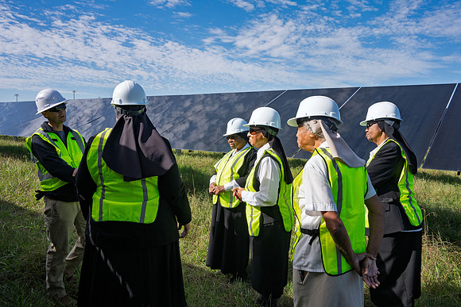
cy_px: 154
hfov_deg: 65.5
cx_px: 230
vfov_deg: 46.4
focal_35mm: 28
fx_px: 359
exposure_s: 1/500
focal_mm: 28
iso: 200
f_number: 9
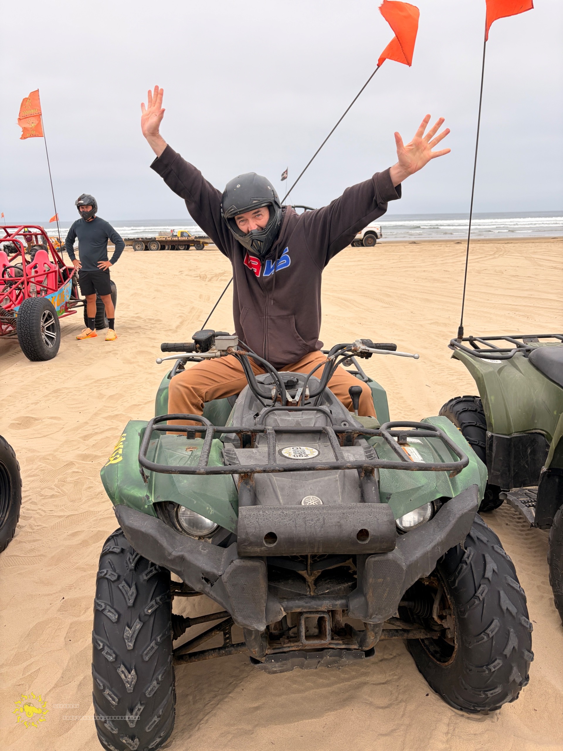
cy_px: 376
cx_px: 282
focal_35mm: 26
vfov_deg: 67.3
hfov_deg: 53.1
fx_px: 564
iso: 50
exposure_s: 1/3279
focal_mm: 5.96
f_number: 1.6
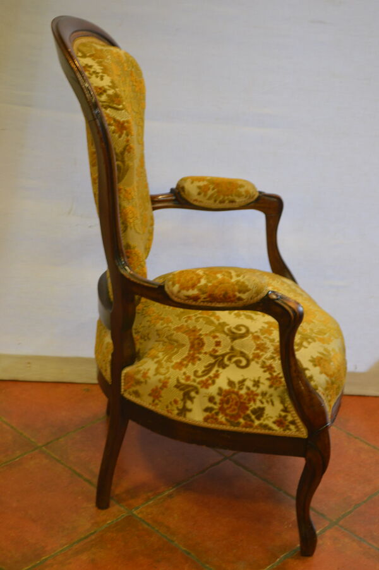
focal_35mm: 60
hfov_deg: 22.6
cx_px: 190
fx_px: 949
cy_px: 285
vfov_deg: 33.4
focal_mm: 40
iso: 450
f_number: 5.3
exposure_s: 1/15
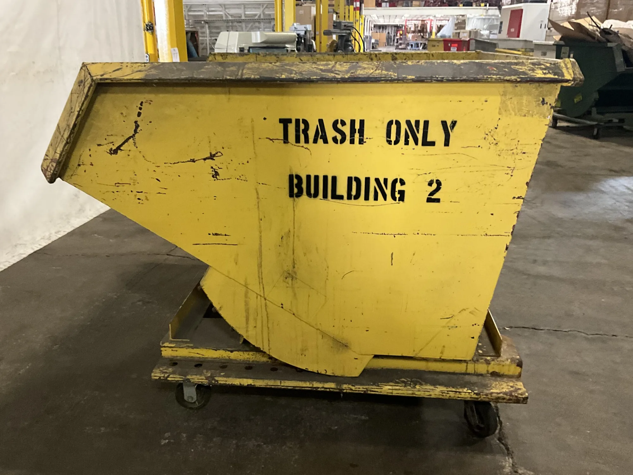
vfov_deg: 48.2
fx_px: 530
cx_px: 316
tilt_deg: -20.8
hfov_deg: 61.7
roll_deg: +2.3
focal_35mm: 29
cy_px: 238
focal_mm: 3
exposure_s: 1/58
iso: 320
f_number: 1.8
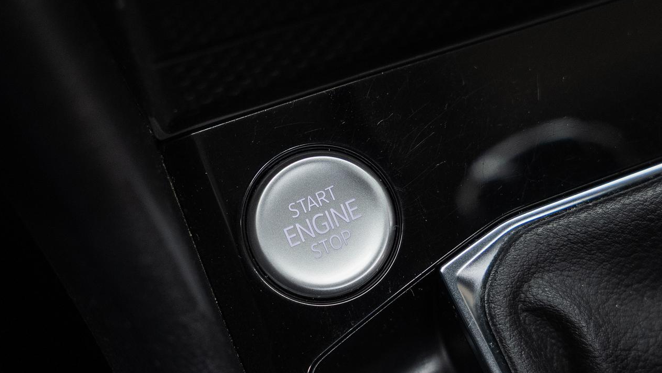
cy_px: 223
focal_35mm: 79
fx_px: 1387
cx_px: 322
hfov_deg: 26.8
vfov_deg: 15.3
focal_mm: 48.7
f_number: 3.5
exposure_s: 1/50
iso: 800
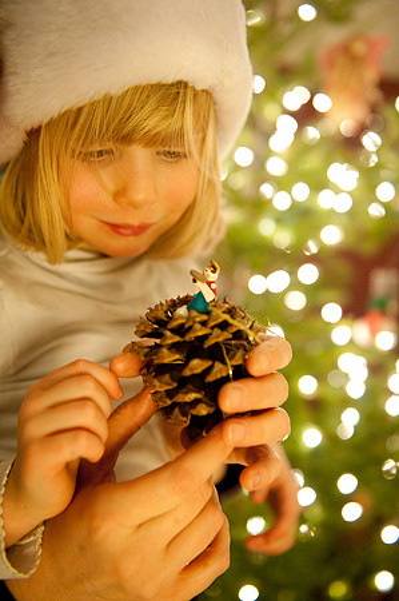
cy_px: 300
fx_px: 633
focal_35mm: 38
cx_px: 200
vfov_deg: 50.7
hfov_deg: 35.0
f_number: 2.8
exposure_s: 1/40
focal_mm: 38
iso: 2000
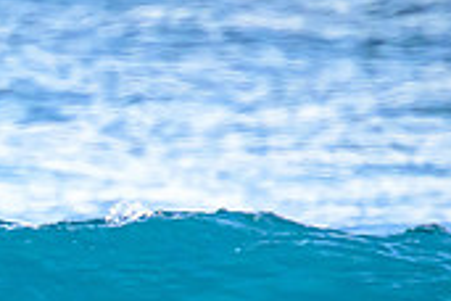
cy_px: 287
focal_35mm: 3543
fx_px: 44382
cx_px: -267
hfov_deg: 0.6
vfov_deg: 0.4
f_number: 11
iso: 4500
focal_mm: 800
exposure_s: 1/800
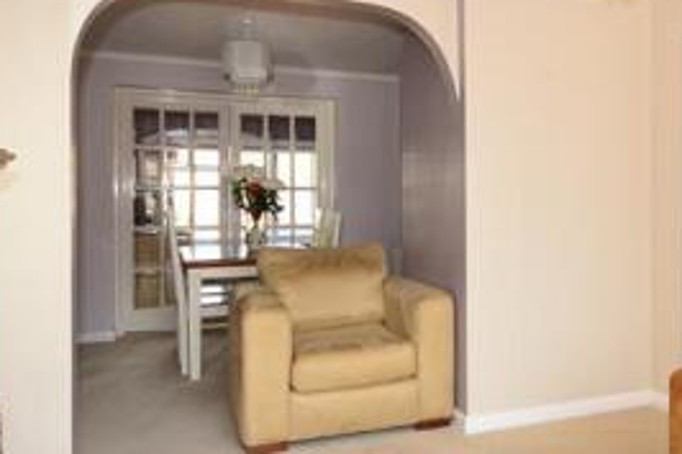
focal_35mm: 37
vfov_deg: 35.8
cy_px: 194
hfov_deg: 48.3
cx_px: 567
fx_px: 700
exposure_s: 1/80
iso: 400
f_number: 5.6
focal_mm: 10
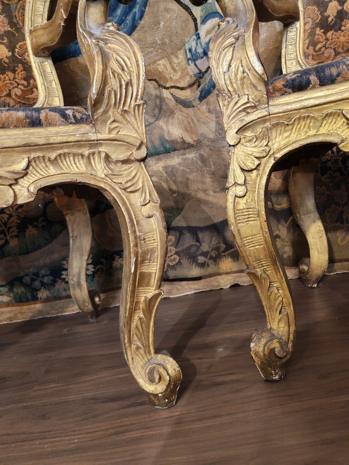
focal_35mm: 27
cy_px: 232
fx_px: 363
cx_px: 174
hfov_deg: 51.4
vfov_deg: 65.3
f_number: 1.9
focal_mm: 6.12
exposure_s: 1/50
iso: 1600
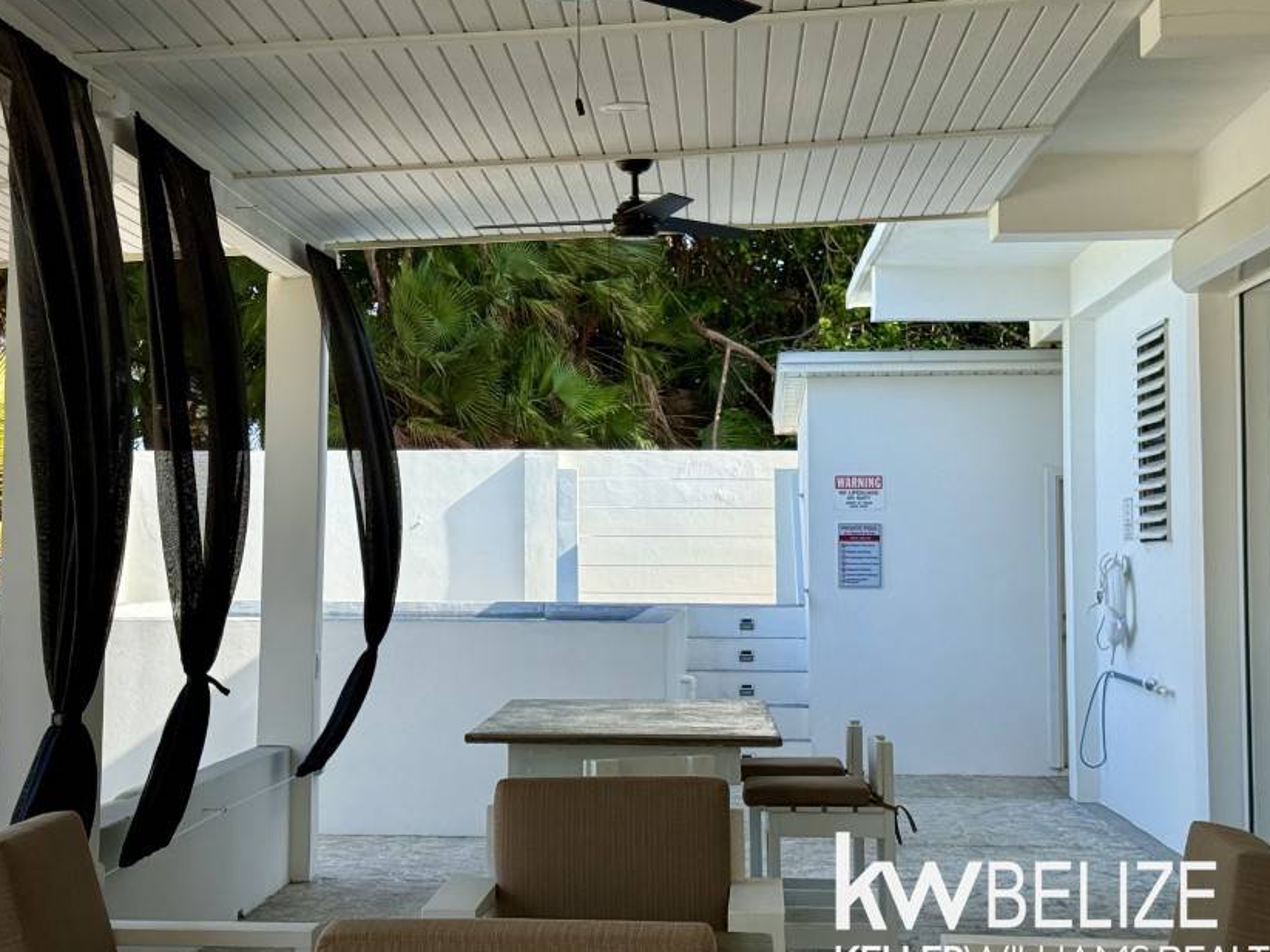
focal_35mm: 70
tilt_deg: +4.4
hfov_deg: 27.7
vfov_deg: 21.0
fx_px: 2568
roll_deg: -0.9
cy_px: 380
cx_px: 451
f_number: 1.78
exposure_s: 1/1484
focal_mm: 6.76
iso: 64
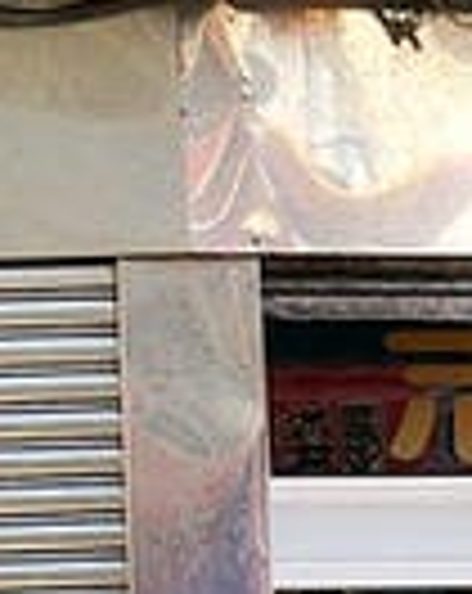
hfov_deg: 3.2
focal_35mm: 461
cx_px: 1857
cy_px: 828
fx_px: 8078
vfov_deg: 4.2
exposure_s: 1/160
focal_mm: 36
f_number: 5.6
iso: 100
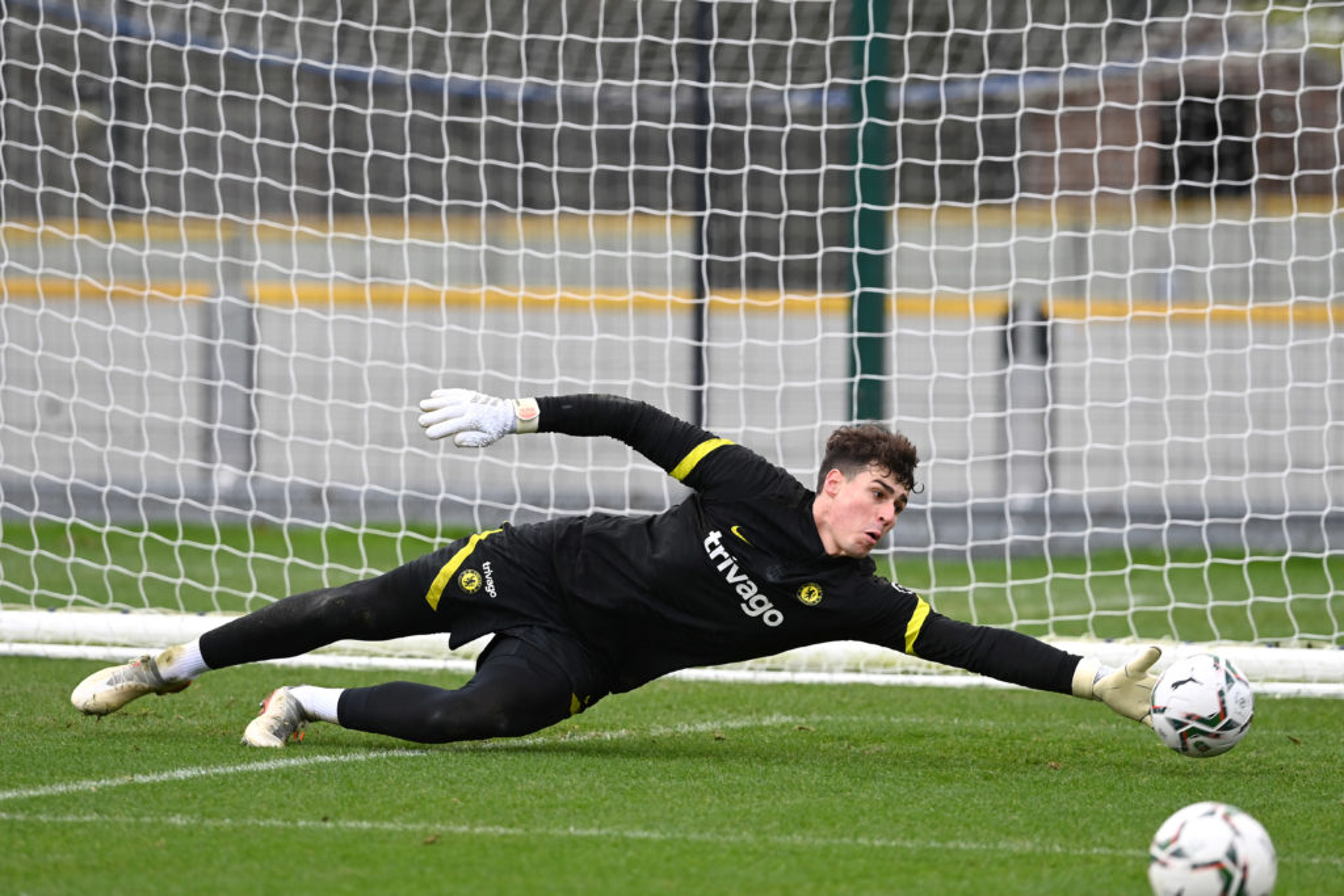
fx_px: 14934
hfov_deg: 5.2
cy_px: 448
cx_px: 672
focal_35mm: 400
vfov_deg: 3.4
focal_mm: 400
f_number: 4
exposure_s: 1/1250
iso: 800
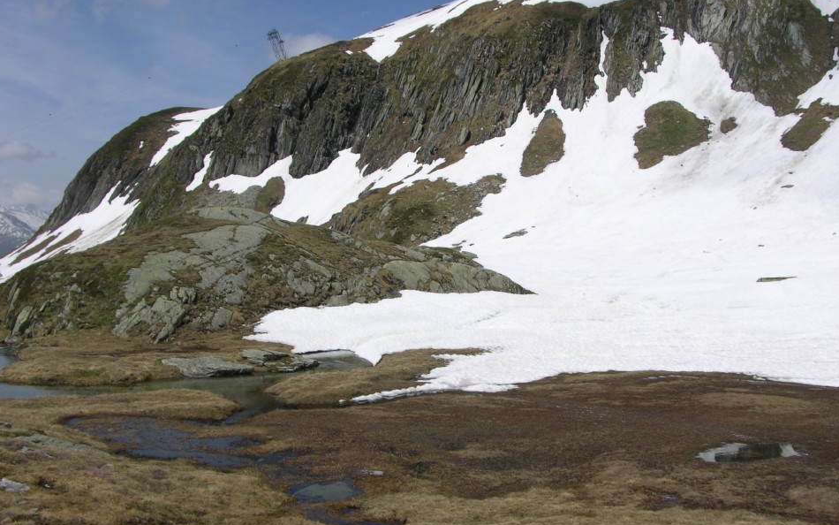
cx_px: 438
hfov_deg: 49.3
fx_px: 915
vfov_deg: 31.9
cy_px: 308
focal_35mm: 40
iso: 50
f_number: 7.1
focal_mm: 8.9
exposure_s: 1/379
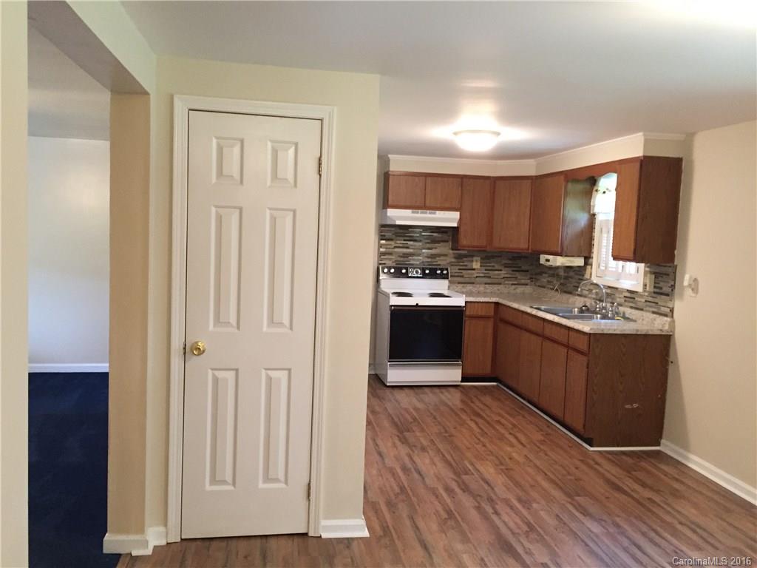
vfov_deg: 48.2
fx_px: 634
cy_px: 284
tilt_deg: -6.4
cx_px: 378
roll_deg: -2.3
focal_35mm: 29
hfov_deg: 61.7
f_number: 2.2
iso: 250
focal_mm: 4.15
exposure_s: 1/24
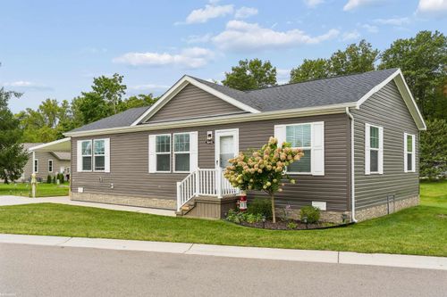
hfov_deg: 61.9
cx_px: 224
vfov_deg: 43.6
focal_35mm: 30
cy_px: 148
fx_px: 372
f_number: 13
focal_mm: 30
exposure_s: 1/125
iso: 200
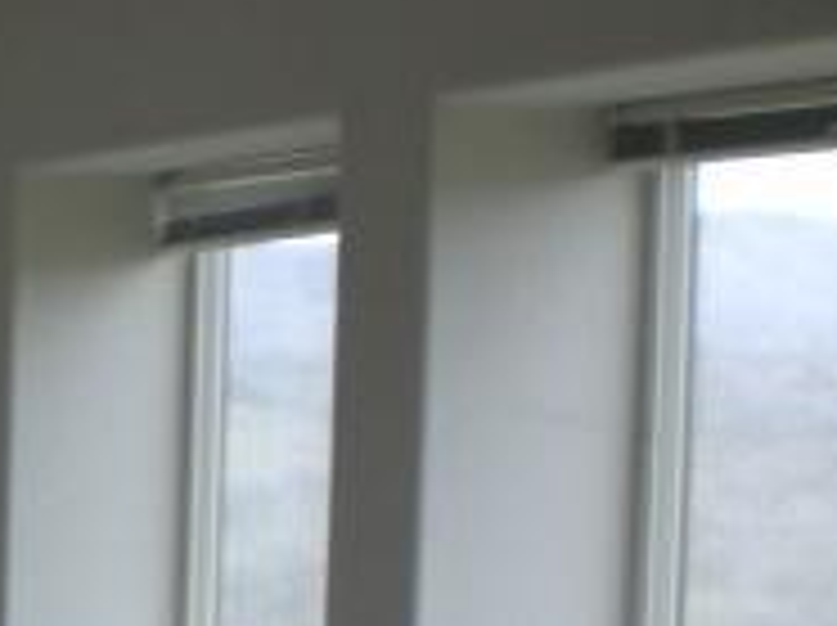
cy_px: 829
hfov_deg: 13.8
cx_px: -536
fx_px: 3163
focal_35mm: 131
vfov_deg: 11.0
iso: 100
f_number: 3.1
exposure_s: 1/80
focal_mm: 6.3
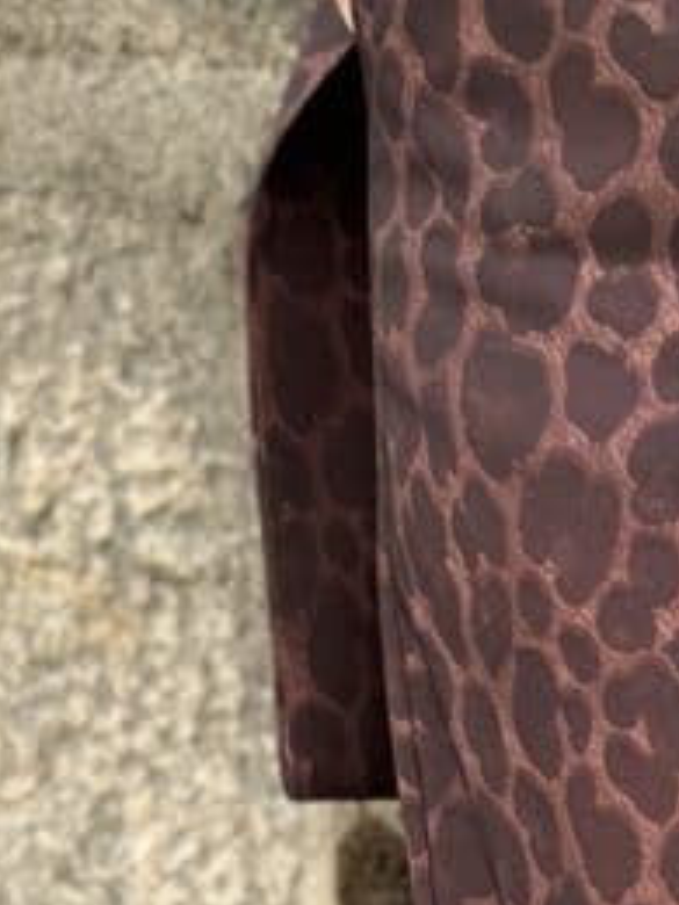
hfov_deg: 9.6
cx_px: 1431
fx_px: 3714
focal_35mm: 142
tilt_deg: -11.9
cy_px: 1779
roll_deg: +2.2
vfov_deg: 12.4
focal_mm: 6.76
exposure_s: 1/274
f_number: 1.78
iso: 64
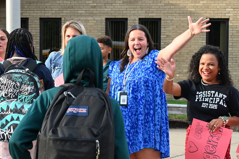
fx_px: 630
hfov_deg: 21.4
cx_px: 86
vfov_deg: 14.4
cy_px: 96
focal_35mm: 95
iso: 800
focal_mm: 62
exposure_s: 1/320
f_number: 9
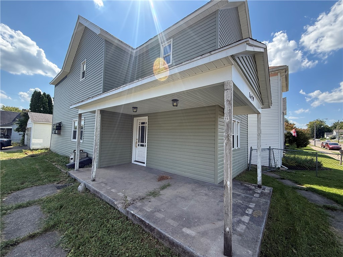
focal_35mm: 14
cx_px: 172
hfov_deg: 102.1
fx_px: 139
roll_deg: -3.4
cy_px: 128
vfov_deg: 85.7
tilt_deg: +5.7
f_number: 2.2
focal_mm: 2.22
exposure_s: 1/770
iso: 50
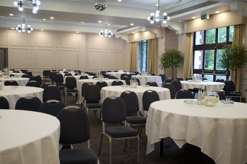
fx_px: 254
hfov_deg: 51.9
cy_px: 82
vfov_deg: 35.9
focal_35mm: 37
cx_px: 124
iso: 2000
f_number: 4
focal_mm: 37
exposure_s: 1/160
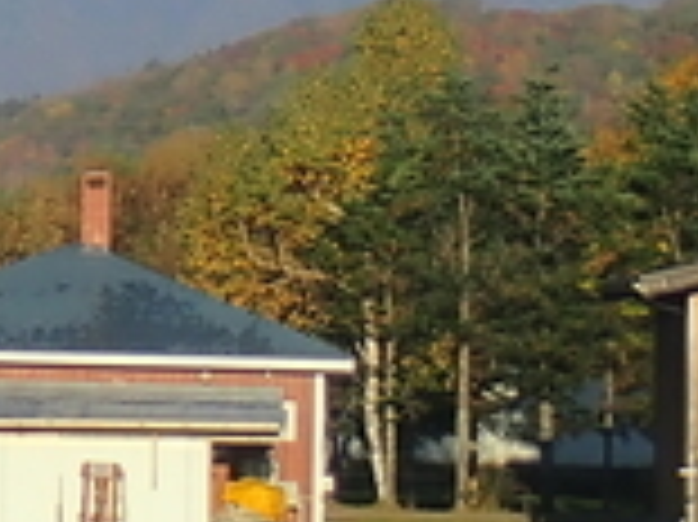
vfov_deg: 4.4
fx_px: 6750
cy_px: -198
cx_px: -865
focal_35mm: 335
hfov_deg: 5.7
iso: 100
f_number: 5
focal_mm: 11.78
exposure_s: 1/640
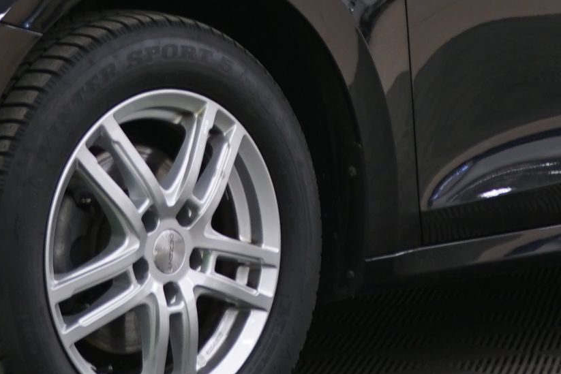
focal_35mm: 239
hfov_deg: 8.6
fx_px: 3725
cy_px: -218
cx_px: 245
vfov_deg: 5.7
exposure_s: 1/8
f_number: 4.5
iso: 400
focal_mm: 50
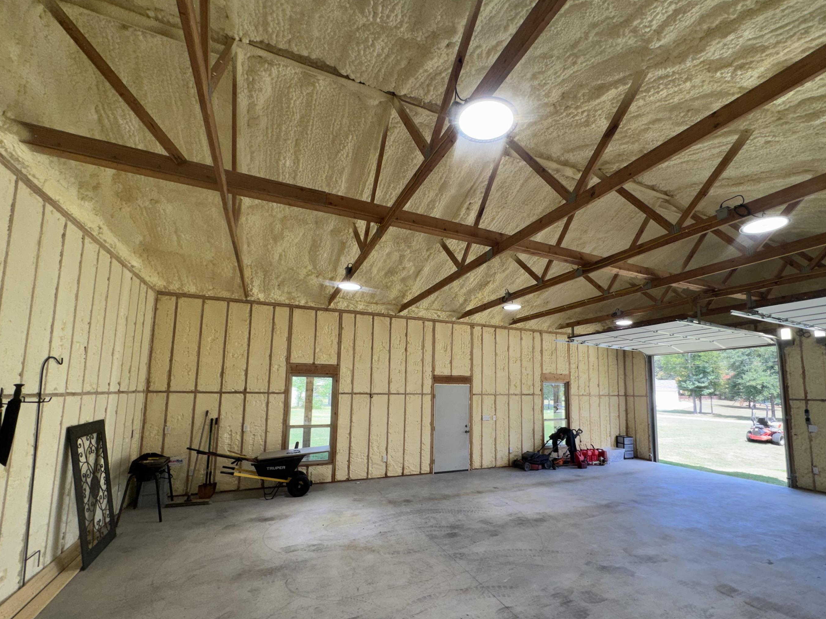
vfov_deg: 77.7
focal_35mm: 16
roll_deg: -1.0
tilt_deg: +6.3
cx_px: 446
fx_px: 382
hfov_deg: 94.3
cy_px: 350
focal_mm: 2.22
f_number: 2.2
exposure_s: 1/120
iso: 50
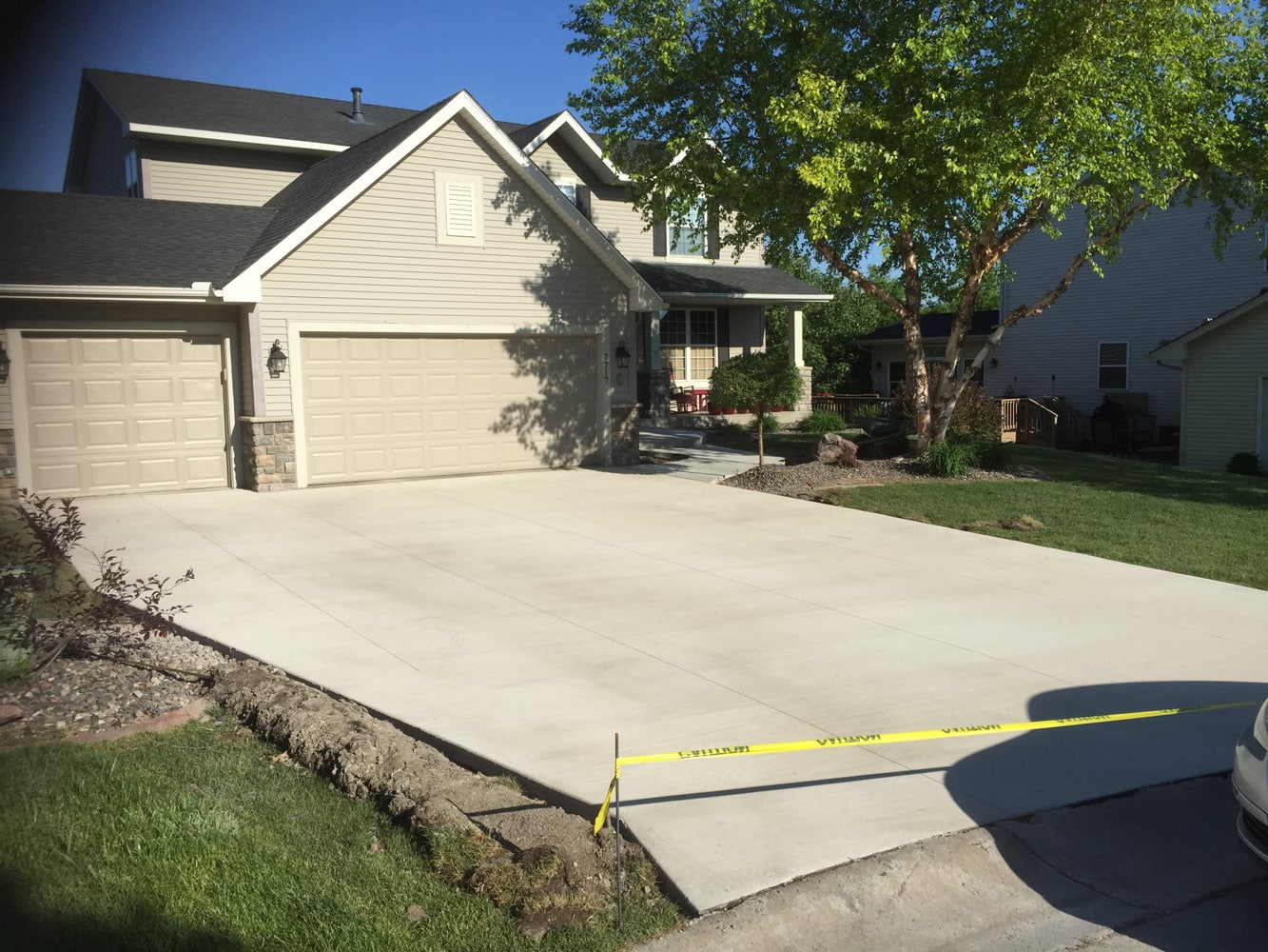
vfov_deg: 48.2
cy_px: 476
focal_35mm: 29
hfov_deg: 61.7
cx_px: 634
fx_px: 1062
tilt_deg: -4.4
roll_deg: +0.9
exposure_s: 1/2475
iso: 32
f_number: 2.2
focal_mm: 4.15
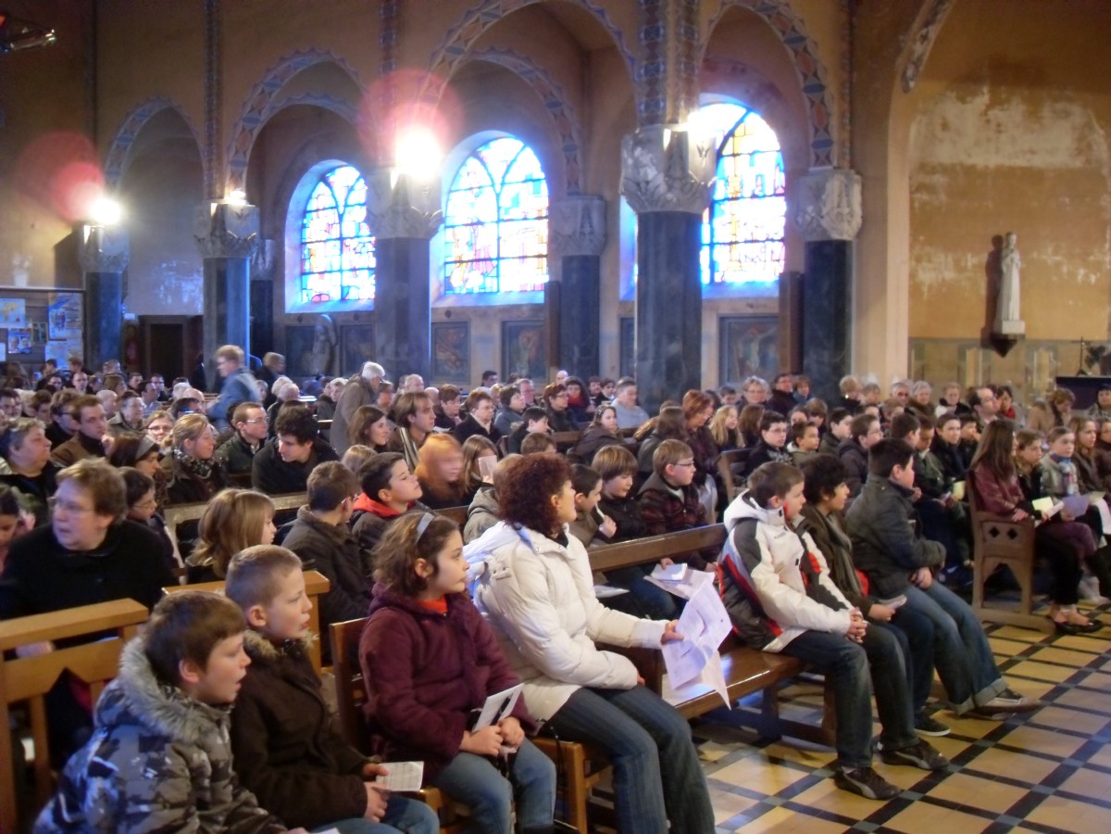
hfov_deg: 54.0
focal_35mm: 34
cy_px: 417
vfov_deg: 41.8
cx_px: 556
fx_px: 1091
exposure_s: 1/6
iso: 200
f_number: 2.8
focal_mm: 6.3
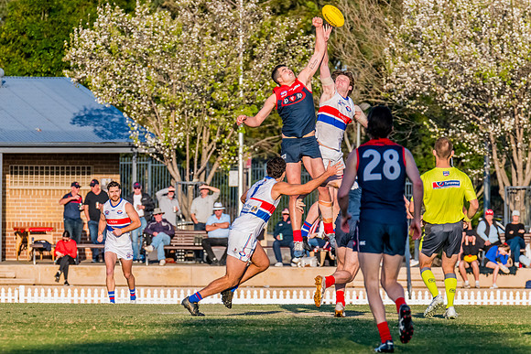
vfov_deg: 3.0
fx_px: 6832
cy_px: 217
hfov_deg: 4.4
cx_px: 159
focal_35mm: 463
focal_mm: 330
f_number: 9
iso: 800
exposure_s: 1/1600
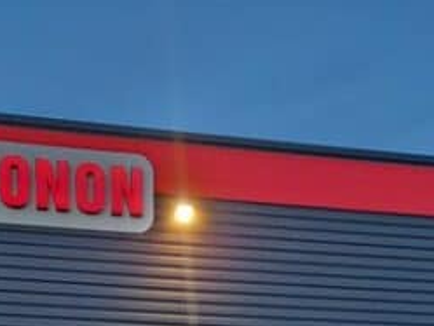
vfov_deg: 18.3
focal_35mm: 71
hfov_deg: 27.4
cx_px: 216
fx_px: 891
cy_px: 495
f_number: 1.8
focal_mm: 5.4
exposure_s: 1/100
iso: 250
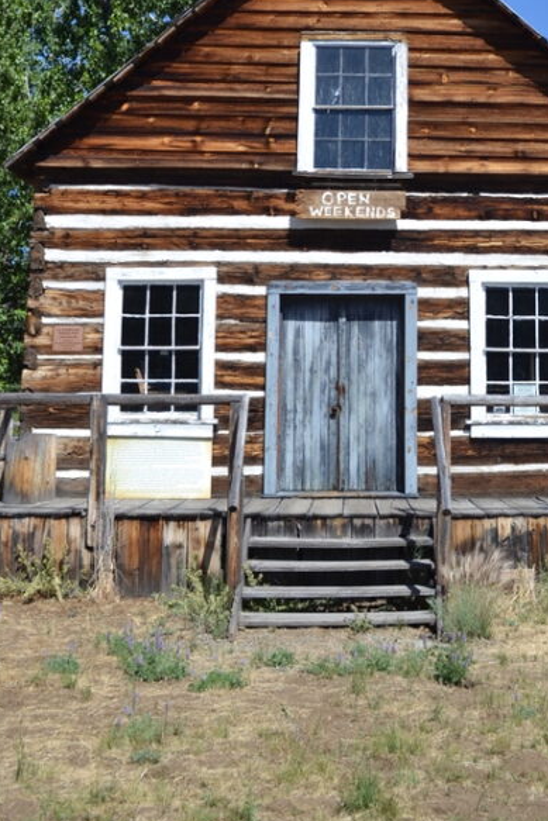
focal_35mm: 58
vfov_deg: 33.4
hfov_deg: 23.2
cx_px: 384
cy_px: 152
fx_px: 1323
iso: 100
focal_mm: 22
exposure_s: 1/160
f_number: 6.3
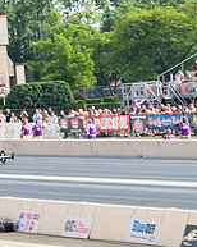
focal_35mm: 328
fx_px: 2394
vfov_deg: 5.9
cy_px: 117
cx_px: 123
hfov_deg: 4.7
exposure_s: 1/200
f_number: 9
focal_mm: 77.3
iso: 400
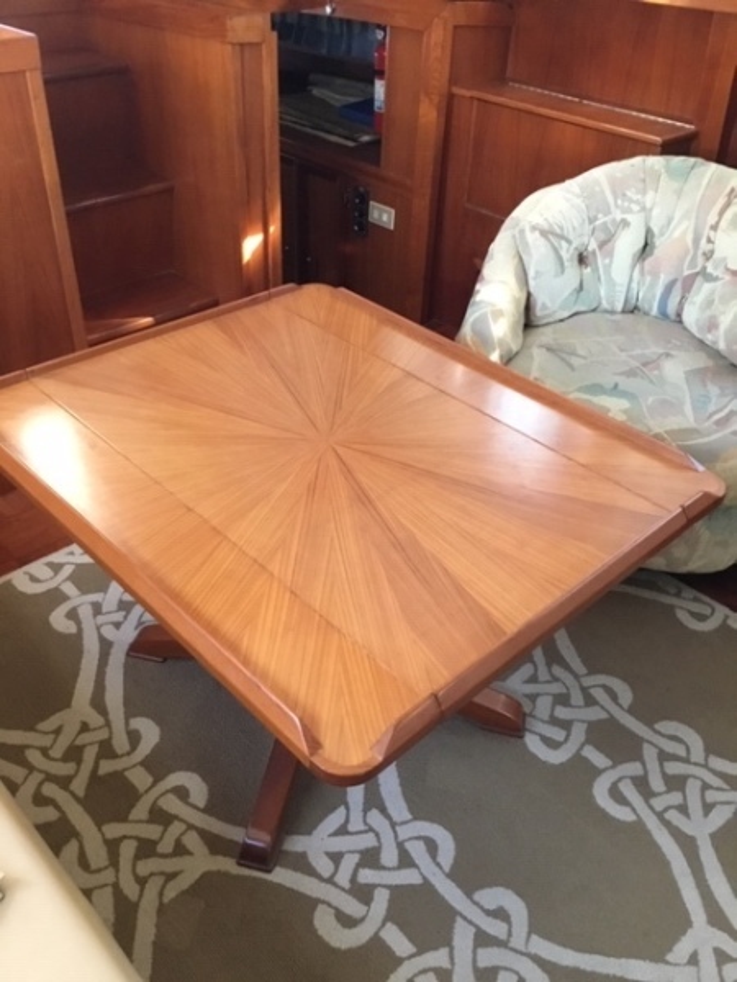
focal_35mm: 31
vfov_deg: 58.4
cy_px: 491
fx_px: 880
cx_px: 368
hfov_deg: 45.4
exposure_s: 1/30
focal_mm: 3.3
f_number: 2.4
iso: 200
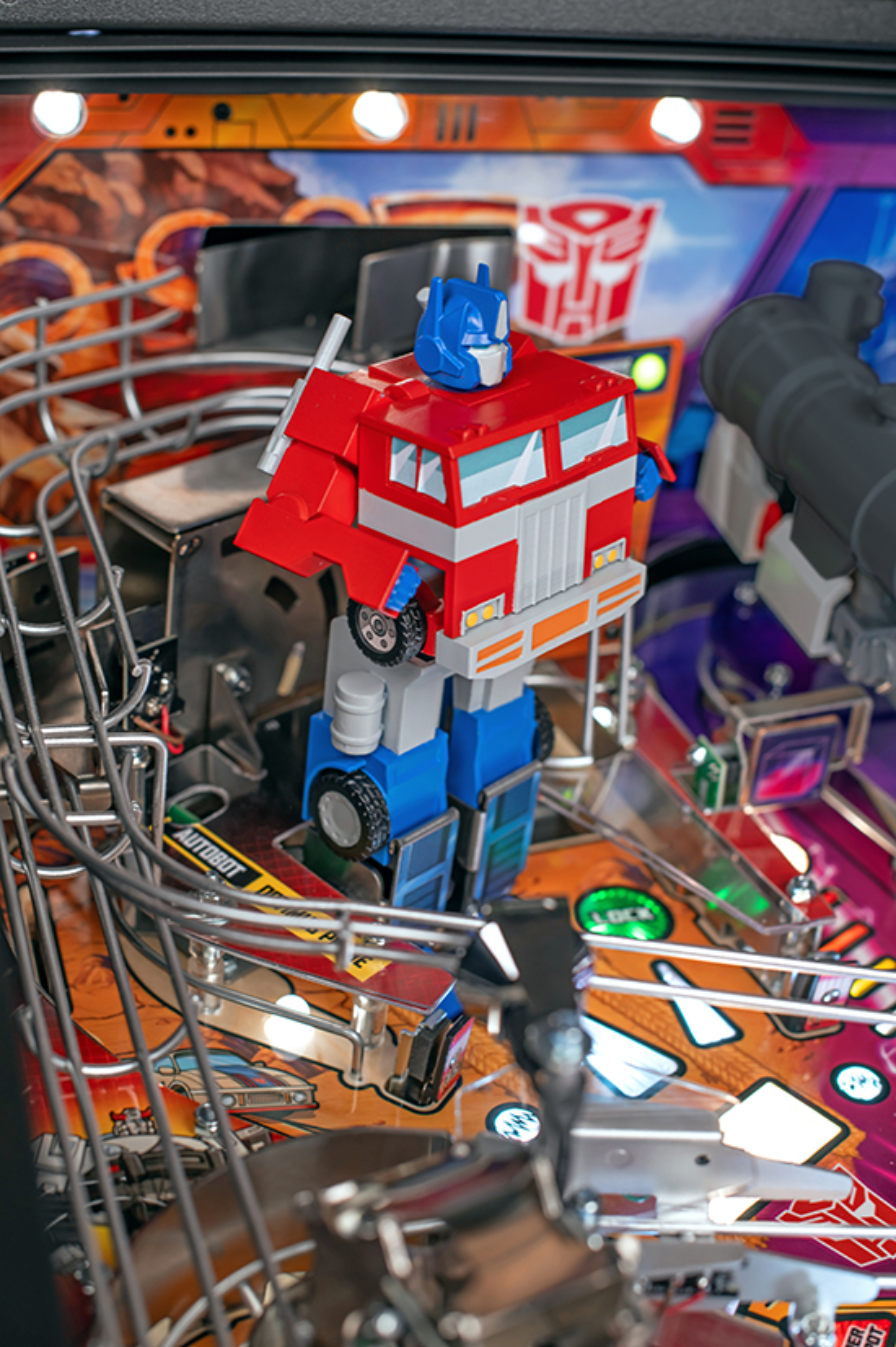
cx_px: 448
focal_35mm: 50
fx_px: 1868
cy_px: 674
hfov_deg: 27.0
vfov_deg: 39.6
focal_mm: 50
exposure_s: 1/80
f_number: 5
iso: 320
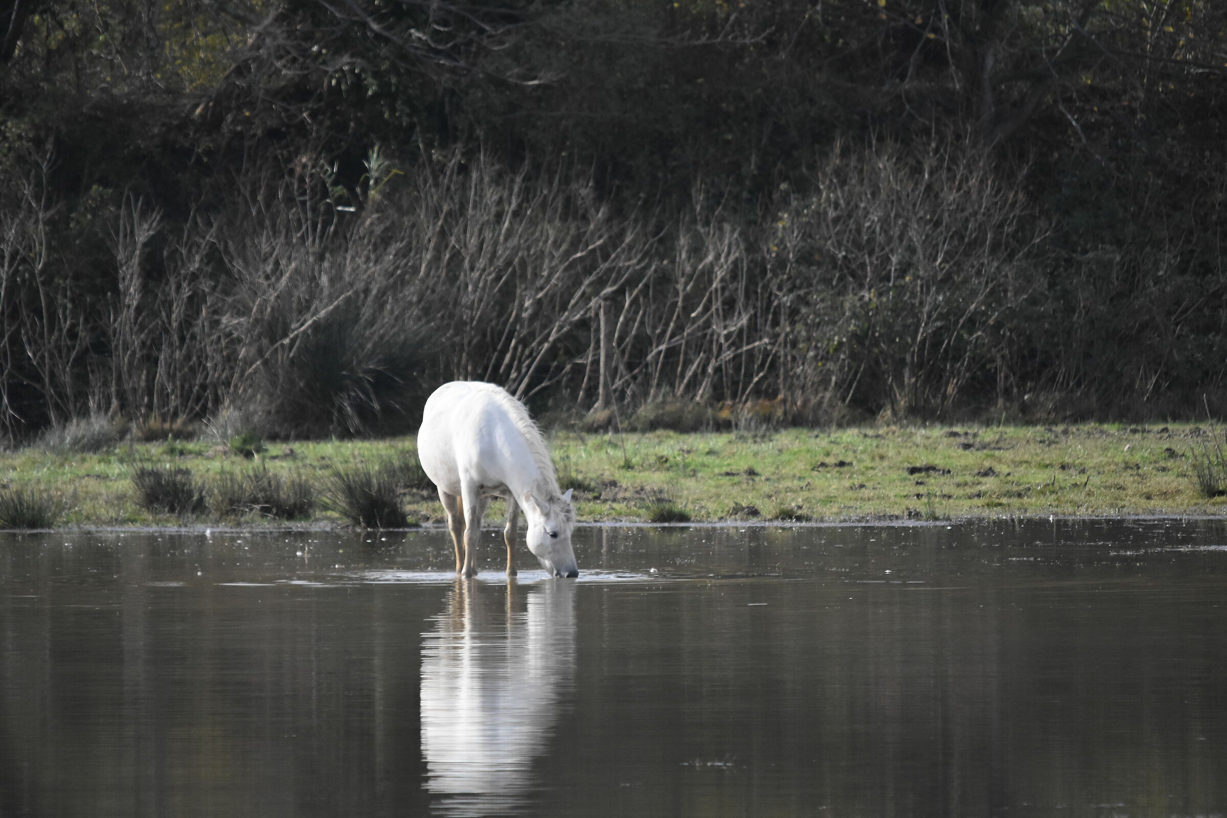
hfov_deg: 2.7
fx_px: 25561
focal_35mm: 750
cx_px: 614
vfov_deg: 1.8
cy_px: 409
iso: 1600
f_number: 6.3
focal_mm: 500
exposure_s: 1/2500
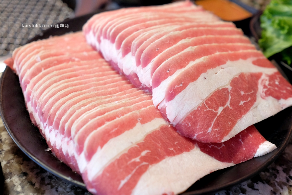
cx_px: 146
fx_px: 284
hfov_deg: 54.4
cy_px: 98
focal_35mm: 35
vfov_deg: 37.9
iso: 2000
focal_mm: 23
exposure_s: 1/105
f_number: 2.8
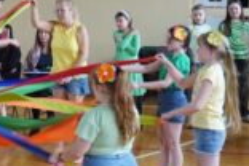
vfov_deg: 11.1
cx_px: -88
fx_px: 851
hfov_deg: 15.7
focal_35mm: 123
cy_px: 48
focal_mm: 32
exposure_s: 1/160
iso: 2000
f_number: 4
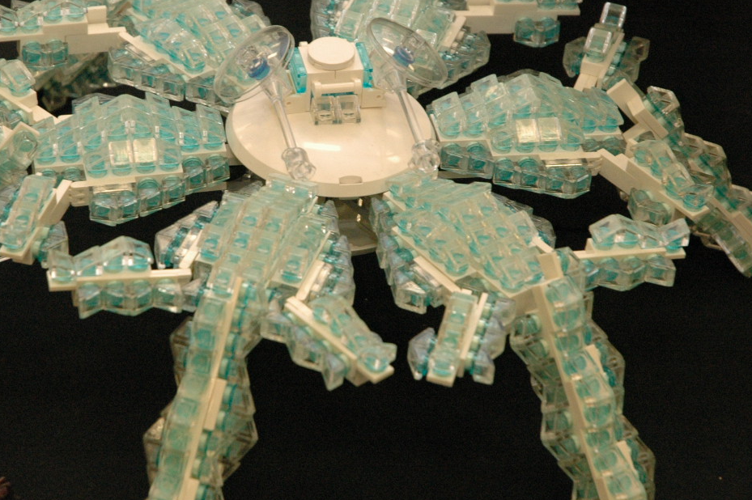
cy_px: 183
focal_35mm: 170
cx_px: 334
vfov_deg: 8.1
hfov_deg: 12.1
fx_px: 3548
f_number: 6.3
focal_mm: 70
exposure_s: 1/80
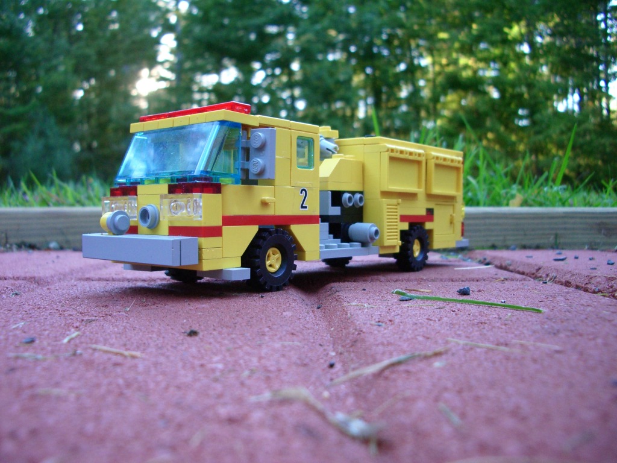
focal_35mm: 35
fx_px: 624
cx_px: 308
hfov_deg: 52.6
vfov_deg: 40.7
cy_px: 232
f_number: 2.6
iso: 200
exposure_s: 1/50
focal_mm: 5.8
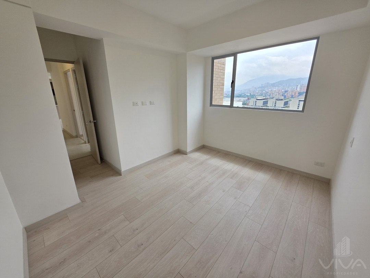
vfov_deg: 89.9
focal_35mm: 13
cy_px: 139
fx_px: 139
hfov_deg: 106.2
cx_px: 185
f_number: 1.9
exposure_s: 1/349
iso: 40
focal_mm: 2.2
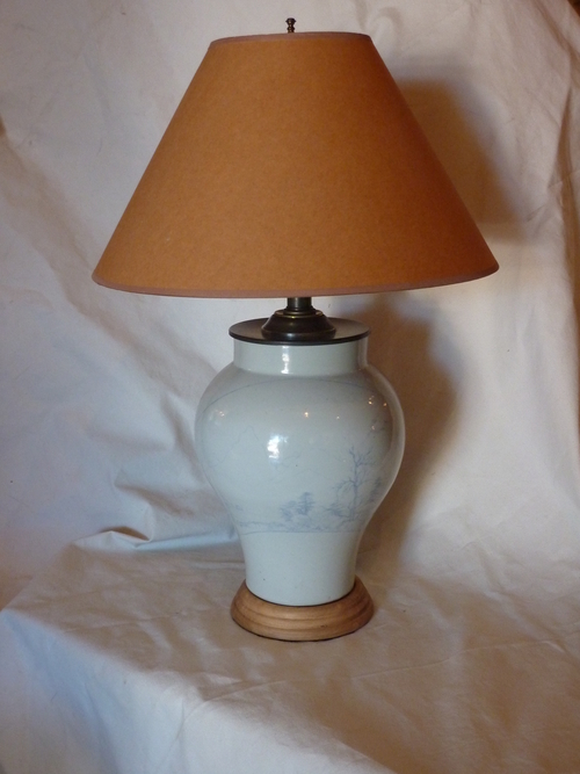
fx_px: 1006
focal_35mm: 45
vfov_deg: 42.1
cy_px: 387
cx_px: 290
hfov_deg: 32.2
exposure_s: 1/25
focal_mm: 7.3
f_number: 3.7
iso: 400
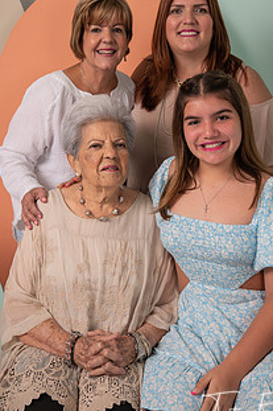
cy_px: 161
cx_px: 146
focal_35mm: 55
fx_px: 626
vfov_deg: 36.1
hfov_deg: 24.6
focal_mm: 38
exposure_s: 1/100
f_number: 4
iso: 160
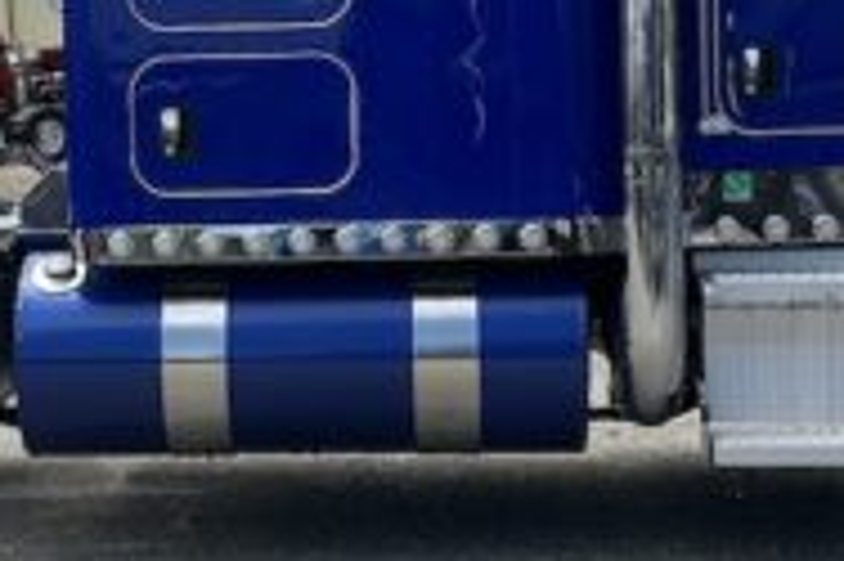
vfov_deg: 13.4
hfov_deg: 20.0
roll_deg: +2.8
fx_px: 2389
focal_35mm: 102
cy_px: 139
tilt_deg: -0.7
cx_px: 274
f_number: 1.78
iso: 80
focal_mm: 6.86
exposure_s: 1/5525
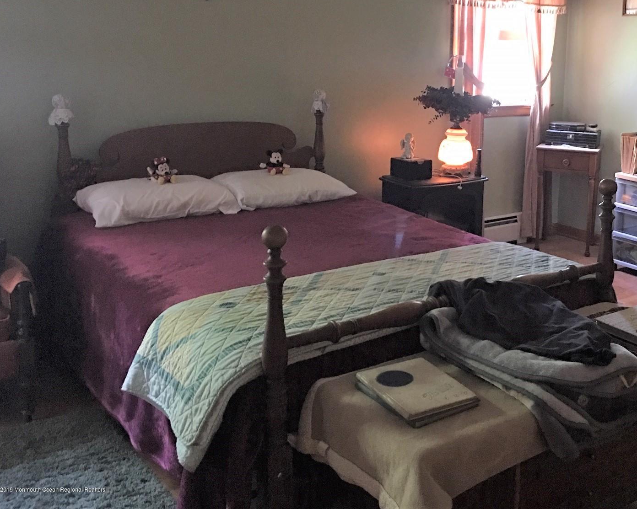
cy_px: 166
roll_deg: -1.4
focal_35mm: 41
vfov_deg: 36.1
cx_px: 454
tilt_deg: -8.9
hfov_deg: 43.7
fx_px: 773
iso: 100
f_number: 2.2
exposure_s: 1/4
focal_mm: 4.15
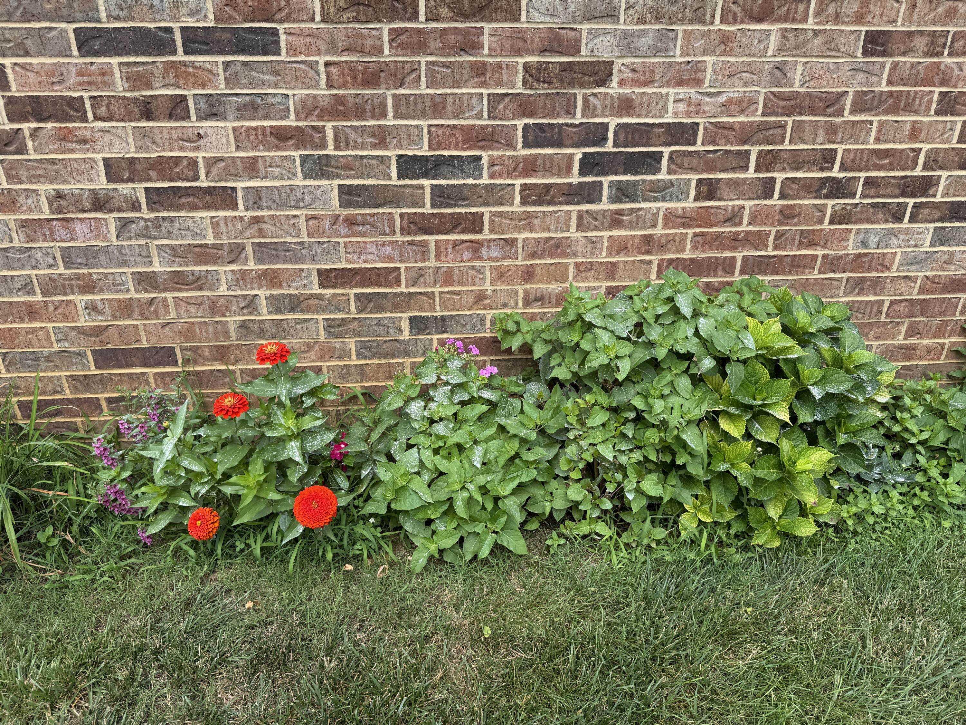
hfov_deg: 71.6
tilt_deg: -24.6
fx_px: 670
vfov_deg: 56.8
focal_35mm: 24
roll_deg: +0.7
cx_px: 483
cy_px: 362
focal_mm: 6.76
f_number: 1.78
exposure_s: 1/931
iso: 80
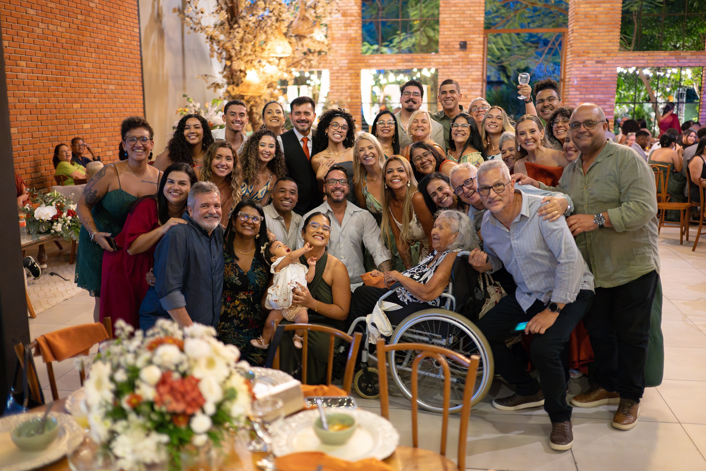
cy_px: 236
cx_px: 353
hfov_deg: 54.4
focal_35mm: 35
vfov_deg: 37.9
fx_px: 686
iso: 6400
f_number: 1.4
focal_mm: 35
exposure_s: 1/400
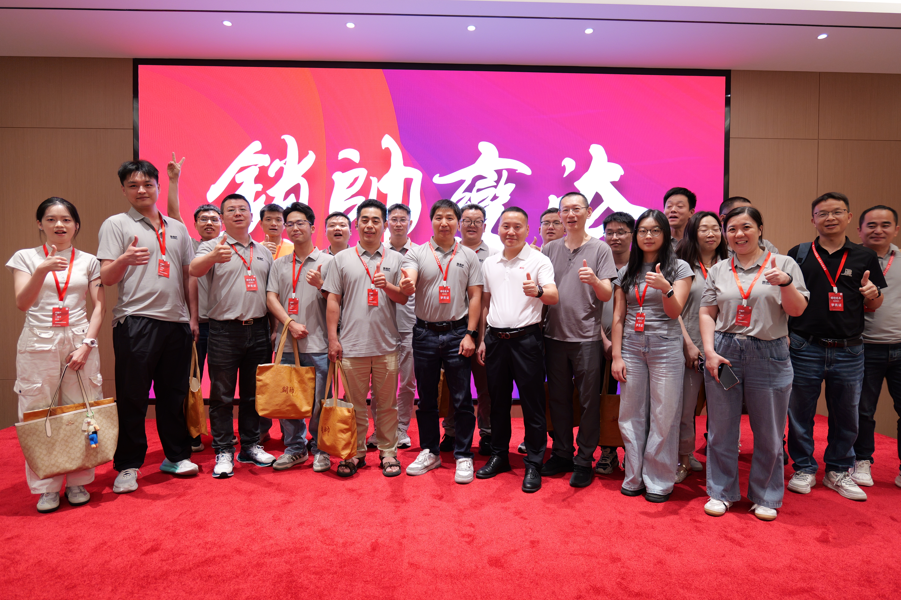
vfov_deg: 61.9
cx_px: 450
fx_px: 501
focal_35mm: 20
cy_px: 300
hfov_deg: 84.0
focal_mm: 20
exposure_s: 1/60
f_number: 3.5
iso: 1000
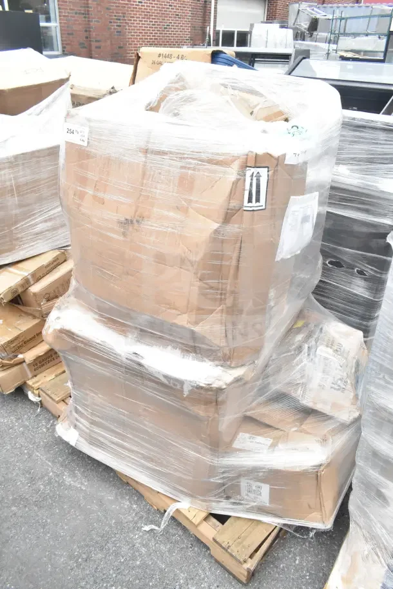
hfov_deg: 48.0
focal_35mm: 27
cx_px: 196
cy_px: 294
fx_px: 442
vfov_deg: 67.4
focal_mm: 18
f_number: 10
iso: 1600
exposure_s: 1/400
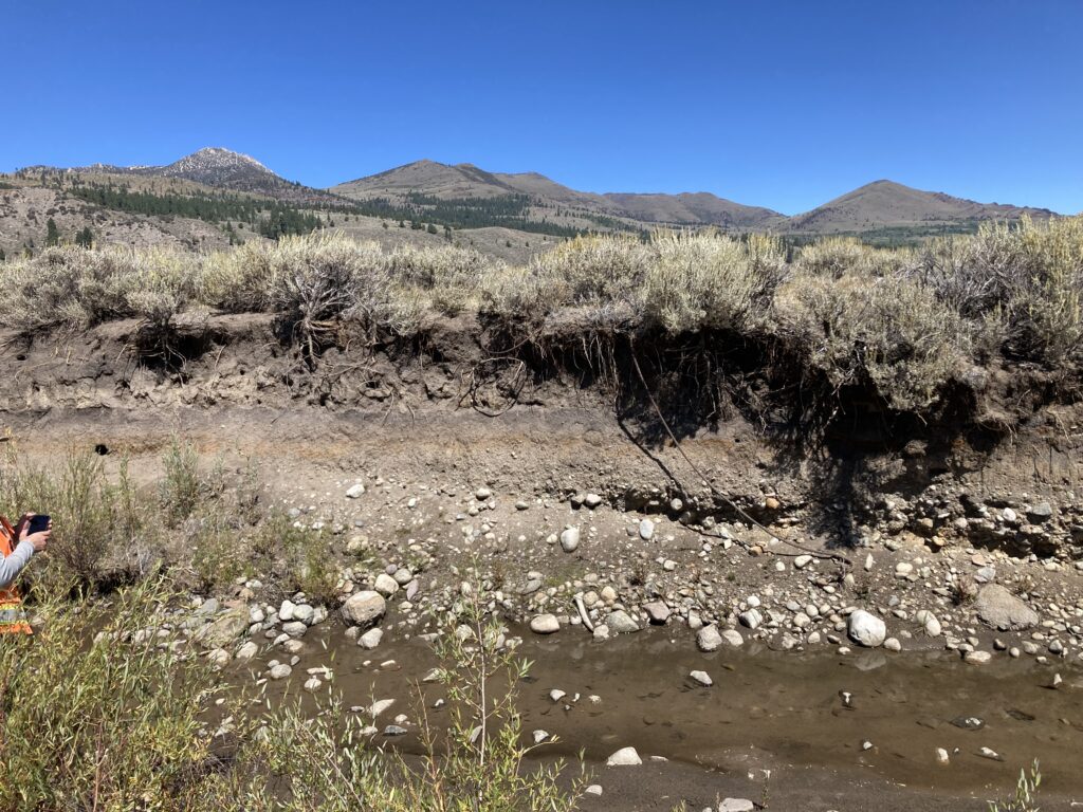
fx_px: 876
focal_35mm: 28
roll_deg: +1.7
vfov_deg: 49.7
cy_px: 406
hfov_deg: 63.4
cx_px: 542
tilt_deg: +0.3
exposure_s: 1/1779
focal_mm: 3.99
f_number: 1.8
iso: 20
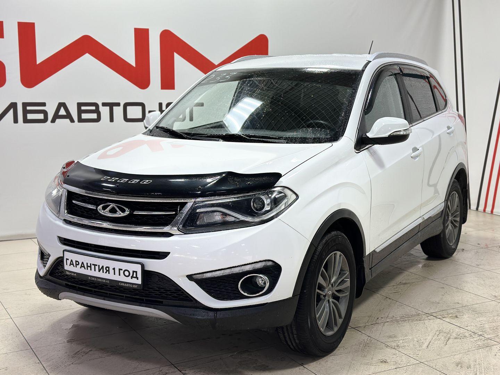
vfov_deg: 30.3
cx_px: 250
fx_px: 693
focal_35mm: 48
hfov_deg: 39.7
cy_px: 188
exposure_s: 1/100
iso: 64
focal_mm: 6.86
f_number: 1.78
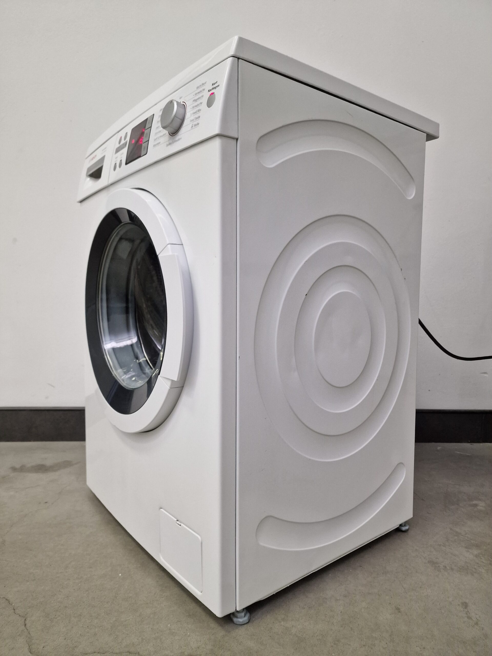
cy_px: 328
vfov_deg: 73.9
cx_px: 246
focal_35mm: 23
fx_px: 436
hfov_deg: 58.9
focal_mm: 6.4
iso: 500
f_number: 1.8
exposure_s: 1/100
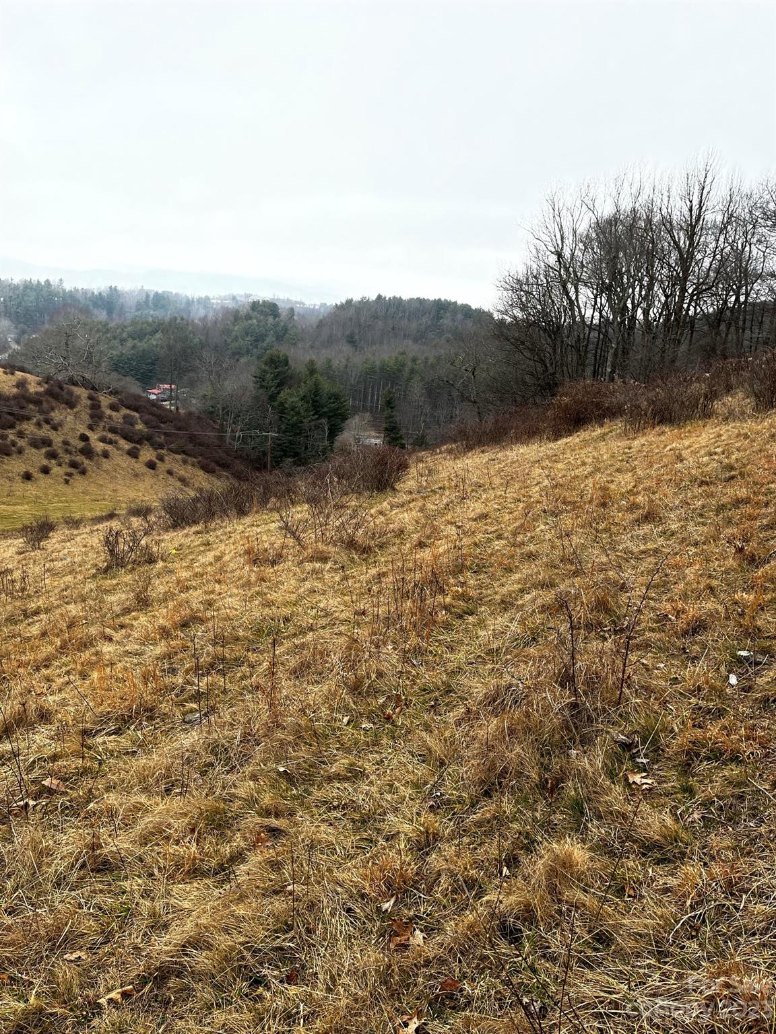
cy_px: 517
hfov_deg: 53.1
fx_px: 777
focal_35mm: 26
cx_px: 388
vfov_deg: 67.3
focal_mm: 5.1
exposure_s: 1/412
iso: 50
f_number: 1.6
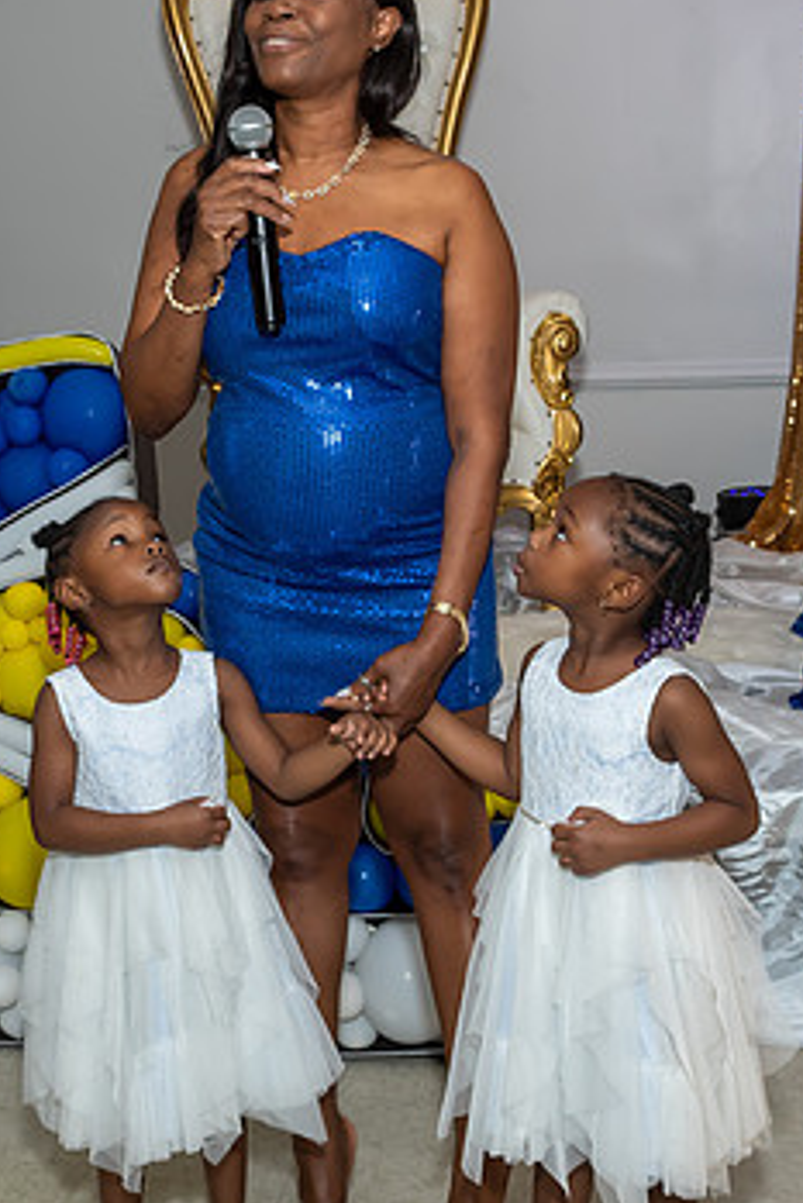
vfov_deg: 36.2
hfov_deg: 24.6
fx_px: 1838
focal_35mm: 55
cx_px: 341
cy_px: 551
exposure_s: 1/250
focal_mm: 17
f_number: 6.3
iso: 500
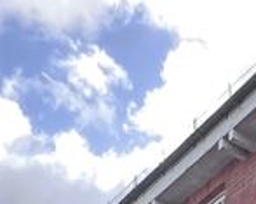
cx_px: 381
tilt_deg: +4.0
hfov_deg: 17.9
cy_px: 599
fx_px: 726
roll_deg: -0.8
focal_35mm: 96
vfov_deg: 11.0
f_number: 1.8
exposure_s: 1/261
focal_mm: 1.57
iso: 32
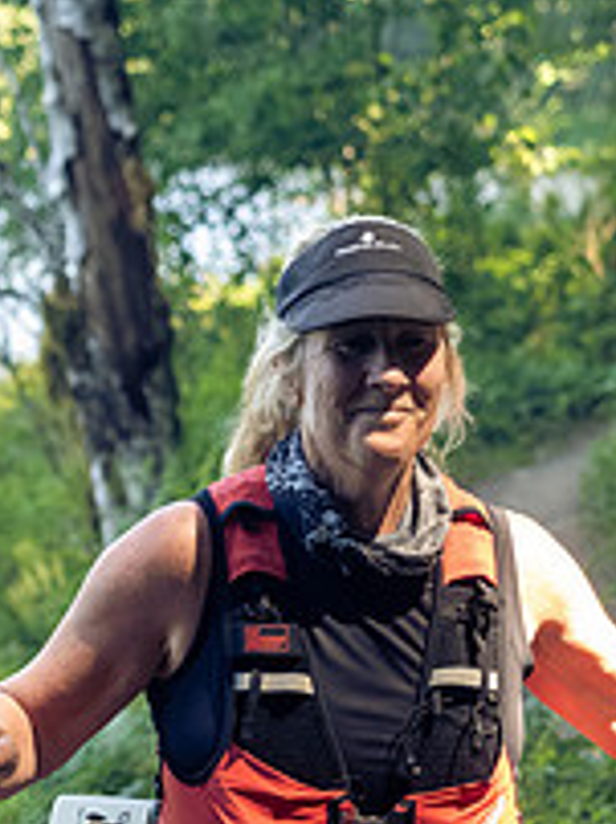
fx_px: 4232
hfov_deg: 8.3
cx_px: 112
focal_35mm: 178
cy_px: 608
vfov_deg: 11.1
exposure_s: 1/1000
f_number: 2.8
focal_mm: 40
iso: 2500
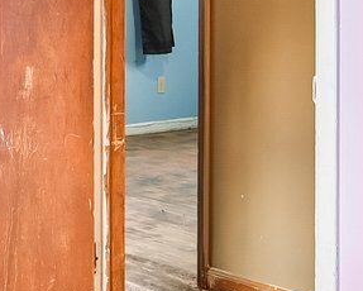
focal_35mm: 107
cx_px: 68
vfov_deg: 14.1
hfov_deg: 17.8
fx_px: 1150
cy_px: -26
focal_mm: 16
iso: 400
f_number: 8
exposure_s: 1/13
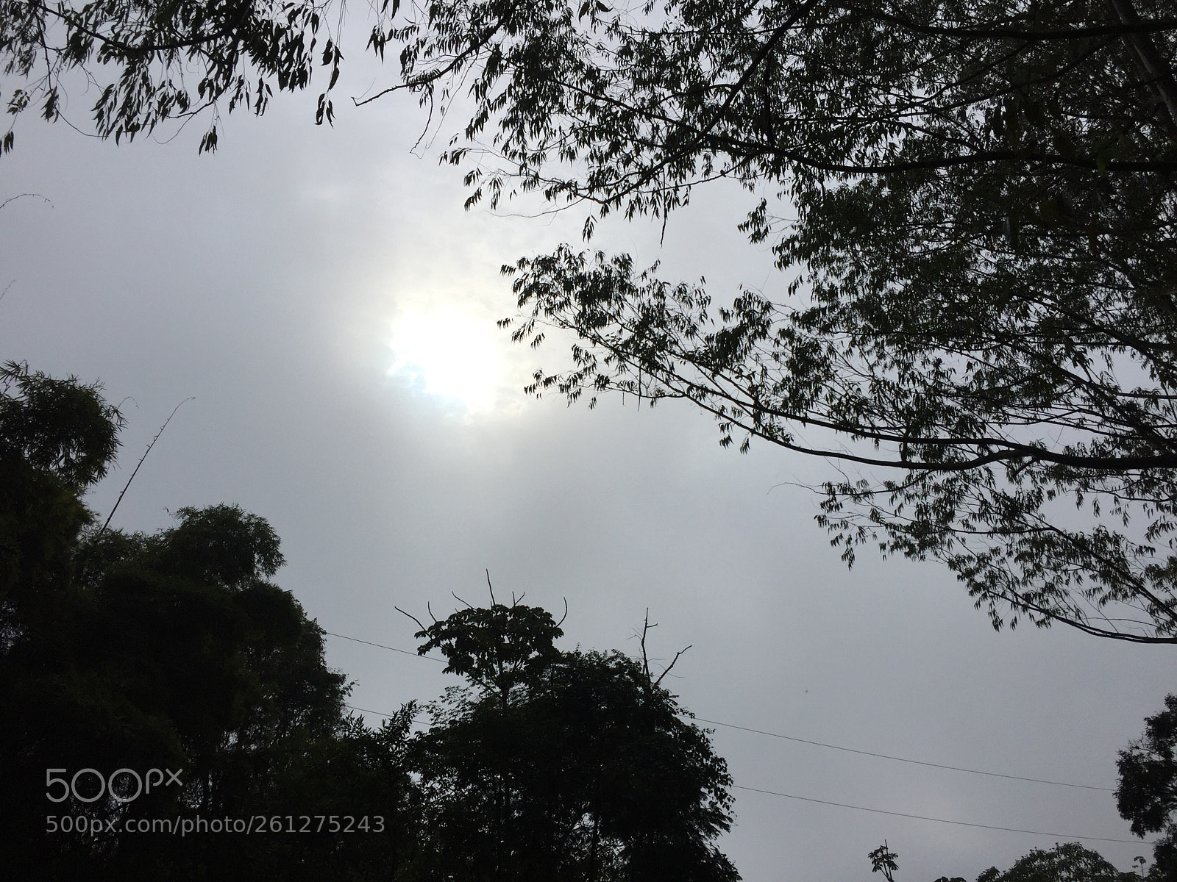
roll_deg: -3.8
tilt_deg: +29.8
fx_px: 986
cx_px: 588
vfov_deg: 48.2
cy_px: 441
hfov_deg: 61.7
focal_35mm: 29
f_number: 2.2
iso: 32
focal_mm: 4.15
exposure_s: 1/6623
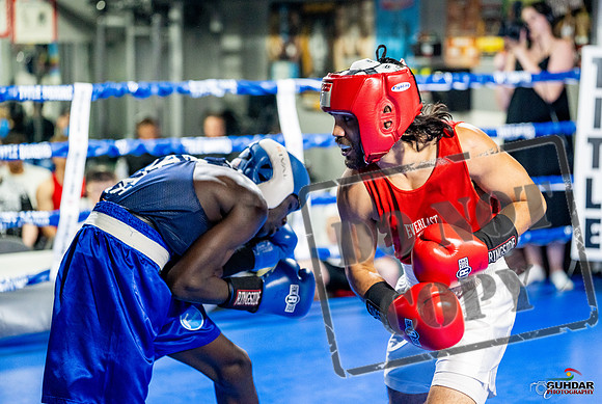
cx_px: 337
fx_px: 1308
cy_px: 180
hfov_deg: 25.9
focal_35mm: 78
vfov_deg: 17.5
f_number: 2
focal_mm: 70
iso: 5000
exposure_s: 1/1000
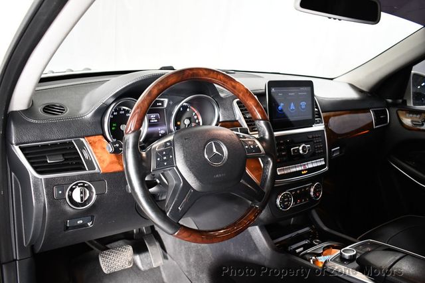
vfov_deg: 43.6
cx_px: 212
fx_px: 354
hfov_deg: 62.0
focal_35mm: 30
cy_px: 142
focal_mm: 20
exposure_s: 1/125
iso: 3200
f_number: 3.8
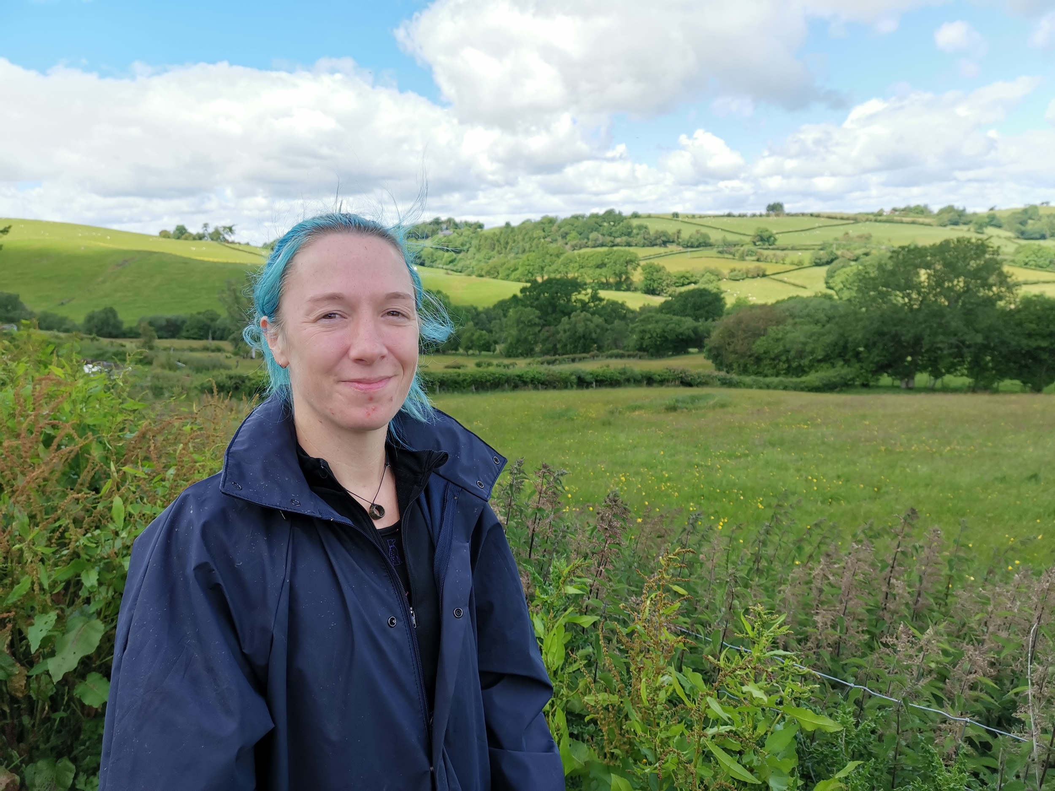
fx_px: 823
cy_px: 396
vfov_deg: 51.4
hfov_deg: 65.3
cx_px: 528
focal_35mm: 27
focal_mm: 5.58
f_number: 1.8
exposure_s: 1/730
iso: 50
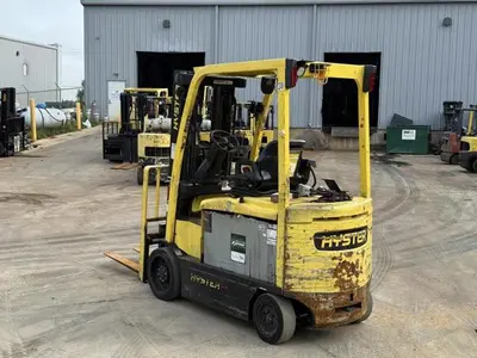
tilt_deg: -2.8
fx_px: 661
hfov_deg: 39.7
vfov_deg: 30.3
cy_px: 179
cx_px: 238
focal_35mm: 48
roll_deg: -0.8
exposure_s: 1/2033
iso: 80
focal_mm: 6.76
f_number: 1.78
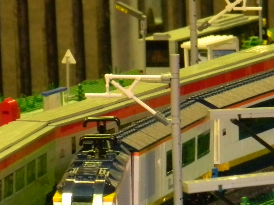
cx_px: 110
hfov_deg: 4.2
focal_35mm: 469
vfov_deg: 3.2
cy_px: 203
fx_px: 3711
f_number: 5
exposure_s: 1/6
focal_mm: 26.8
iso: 400
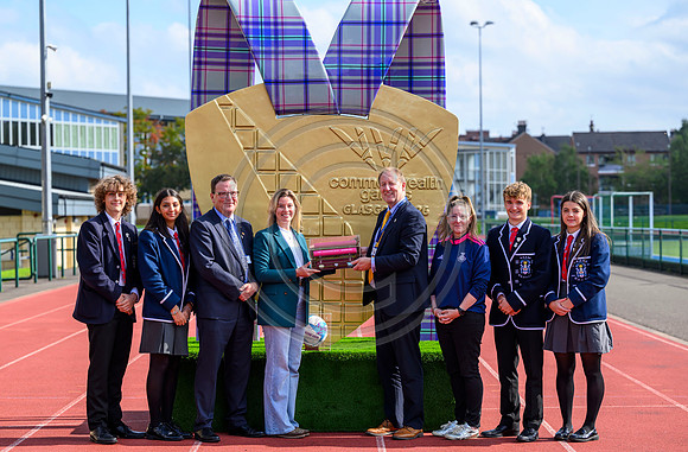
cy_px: 242
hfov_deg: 22.7
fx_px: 1713
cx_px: 336
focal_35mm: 90
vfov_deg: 15.0
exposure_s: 1/2500
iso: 500
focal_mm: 84
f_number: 3.5
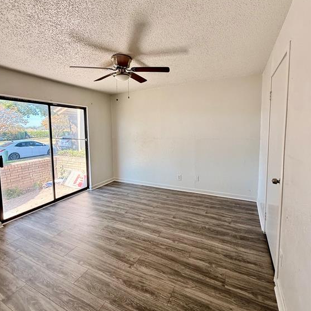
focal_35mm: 17
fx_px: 173
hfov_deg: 84.0
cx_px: 152
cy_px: 145
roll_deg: +1.0
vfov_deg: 83.8
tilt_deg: -4.7
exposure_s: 1/99
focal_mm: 2.22
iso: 64
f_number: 2.2
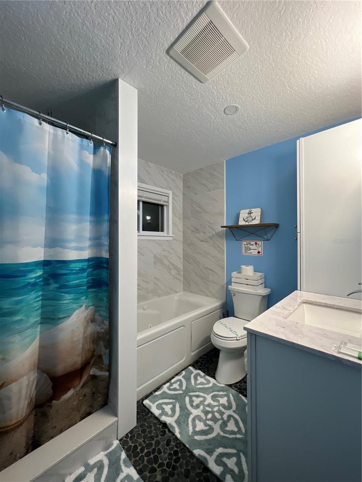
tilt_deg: +1.2
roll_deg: -0.3
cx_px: 181
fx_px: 181
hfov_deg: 89.9
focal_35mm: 13
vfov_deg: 106.2
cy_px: 241
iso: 125
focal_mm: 1.57
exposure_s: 1/60
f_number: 1.8
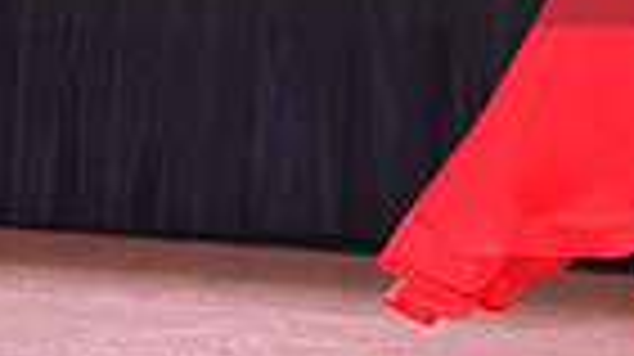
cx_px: 636
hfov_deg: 4.2
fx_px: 8717
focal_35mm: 519
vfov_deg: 2.3
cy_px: -122
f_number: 6.3
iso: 2500
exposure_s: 1/250
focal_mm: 120
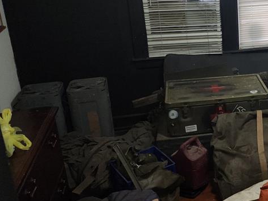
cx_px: 273
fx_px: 387
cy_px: 62
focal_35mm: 50
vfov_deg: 28.8
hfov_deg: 34.5
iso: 125
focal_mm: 6.4
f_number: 1.8
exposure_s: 1/13.4
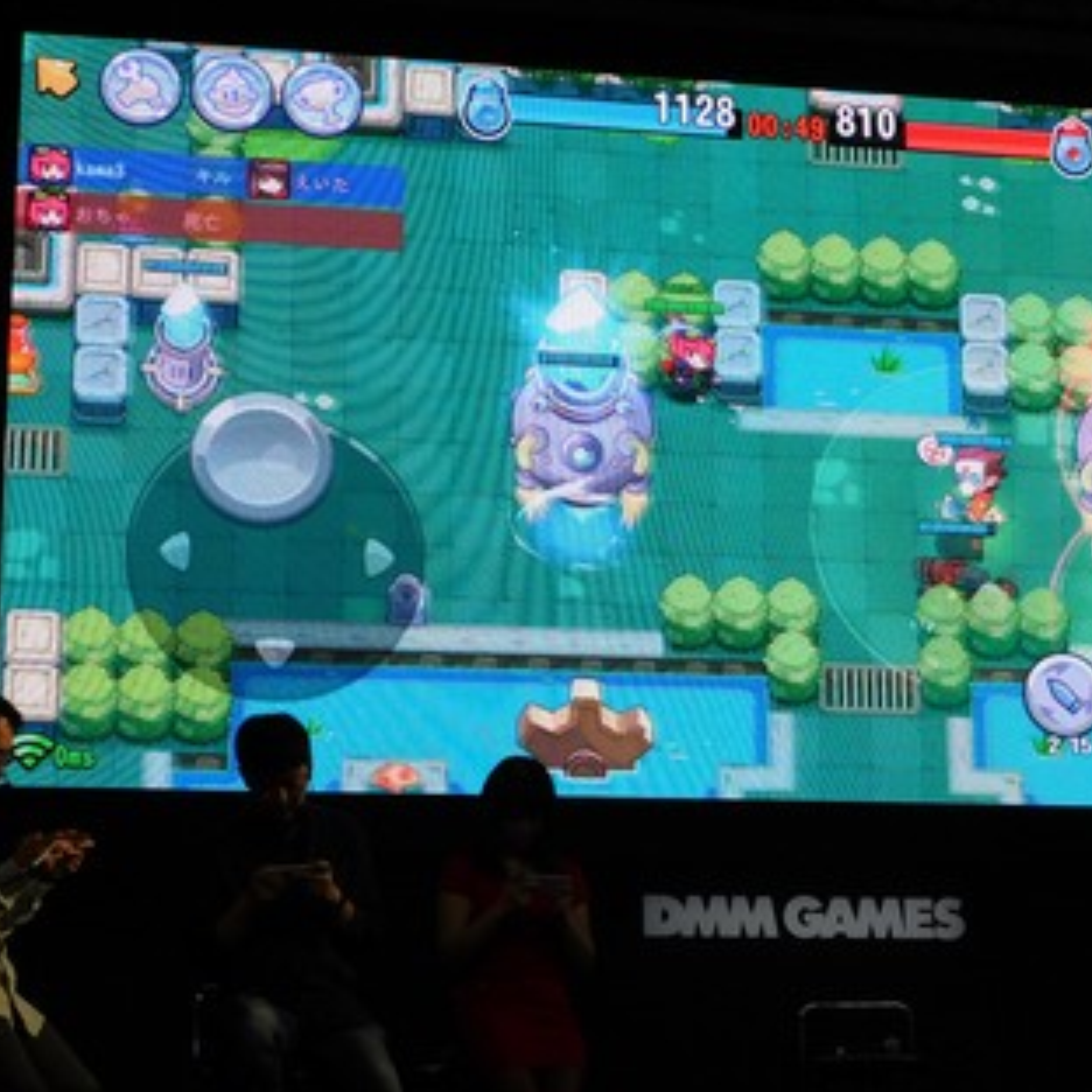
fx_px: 2641
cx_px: 693
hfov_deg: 23.3
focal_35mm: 74
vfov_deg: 23.3
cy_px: 648
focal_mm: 9
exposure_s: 1/80
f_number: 3.8
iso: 125
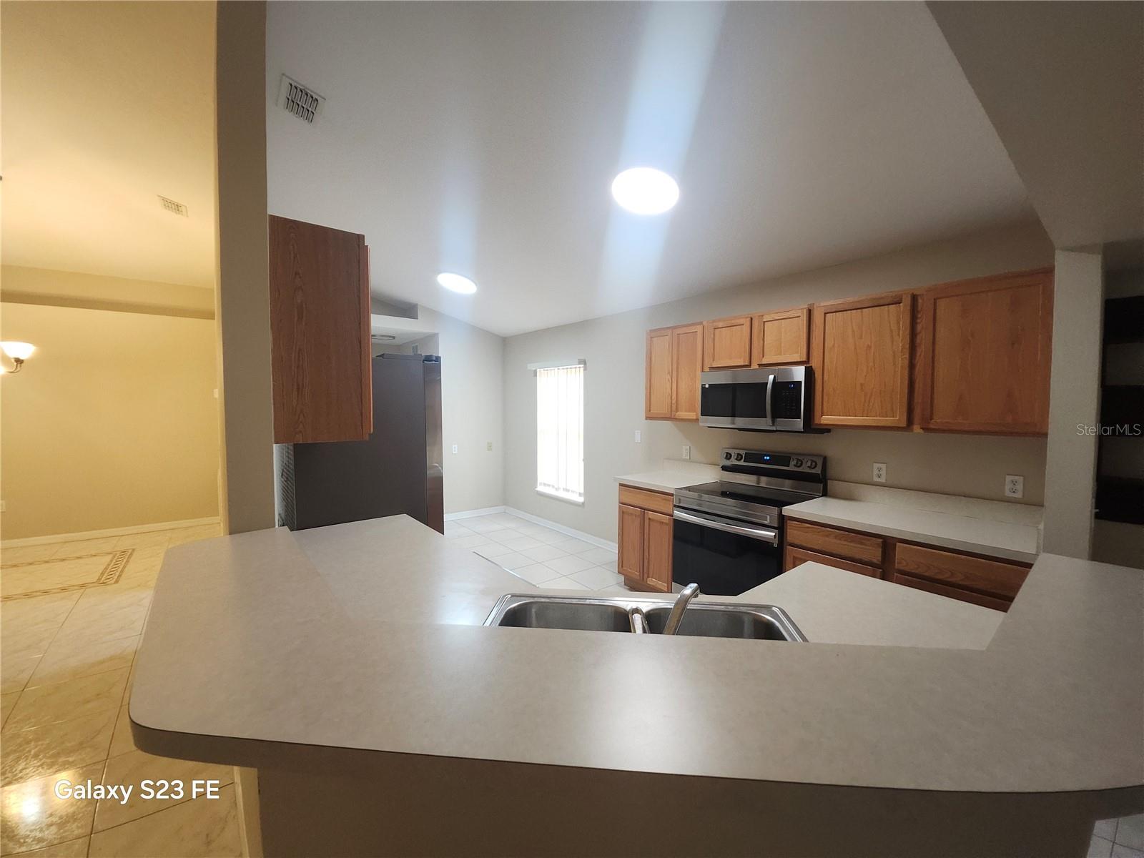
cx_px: 572
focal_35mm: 13
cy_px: 429
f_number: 2.2
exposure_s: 1/60
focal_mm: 1.74
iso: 320
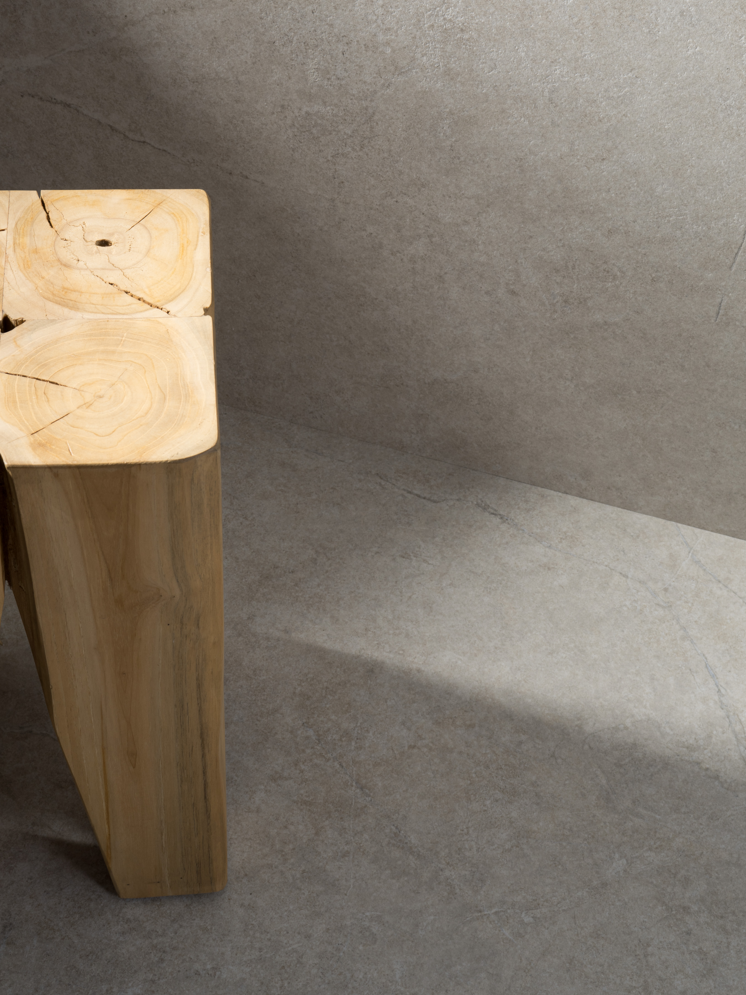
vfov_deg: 23.9
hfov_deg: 18.2
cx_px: 496
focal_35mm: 81
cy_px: 272
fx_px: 2328
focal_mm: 50
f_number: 10
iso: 50
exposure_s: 1/125
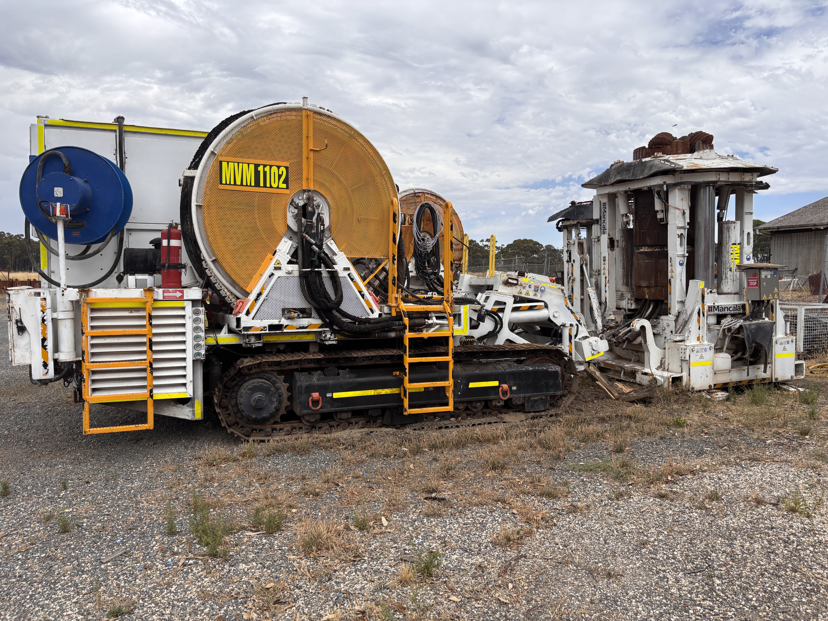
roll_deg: -2.6
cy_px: 310
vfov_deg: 53.1
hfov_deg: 67.3
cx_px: 414
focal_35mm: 26
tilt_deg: -0.9
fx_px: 622
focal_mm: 5.96
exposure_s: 1/3534
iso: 50
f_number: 1.6
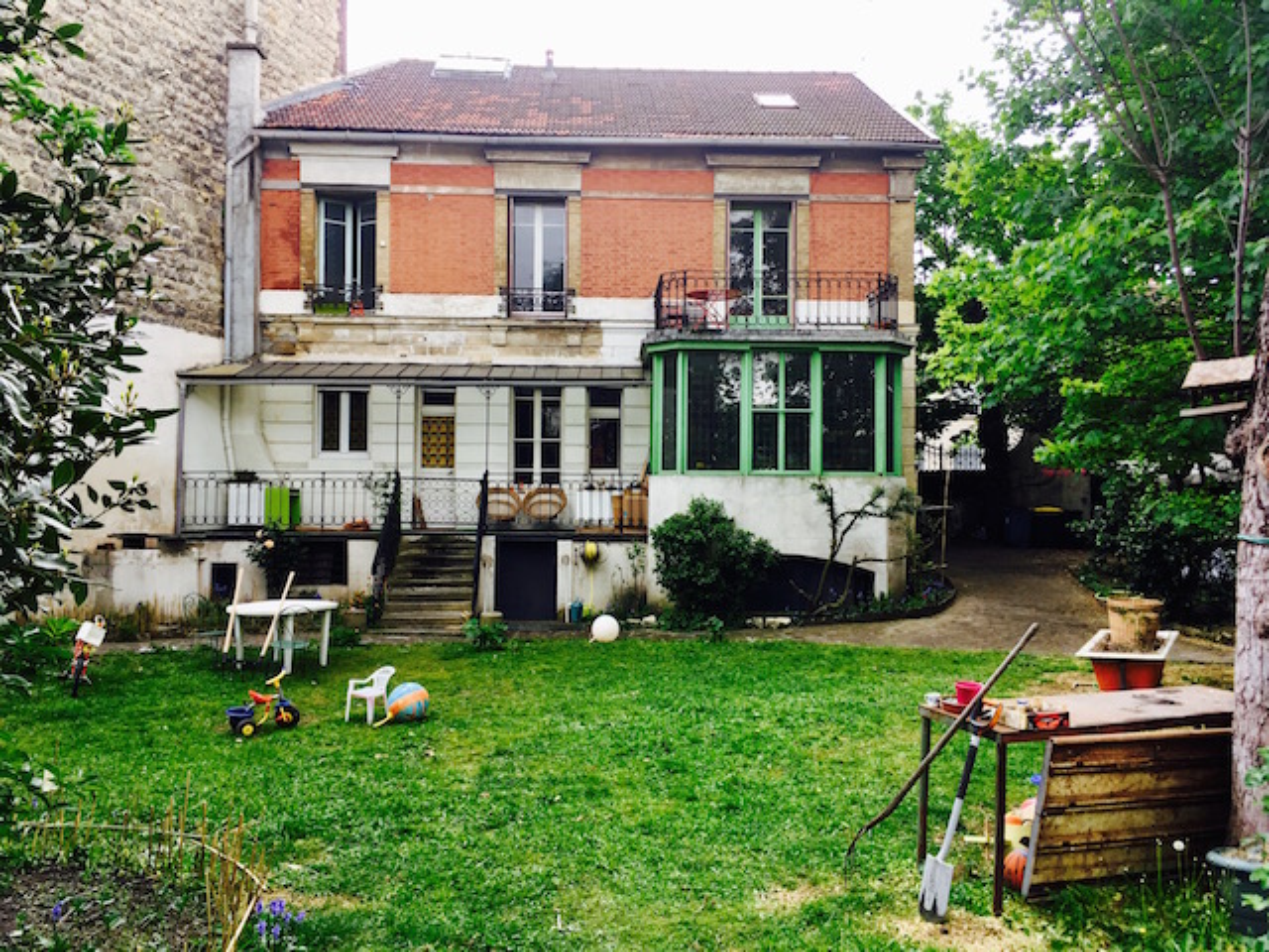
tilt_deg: +1.5
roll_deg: +1.2
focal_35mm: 29
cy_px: 476
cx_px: 634
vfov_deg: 48.2
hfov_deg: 61.7
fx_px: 1063
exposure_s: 1/100
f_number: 2.2
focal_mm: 4.15
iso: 32
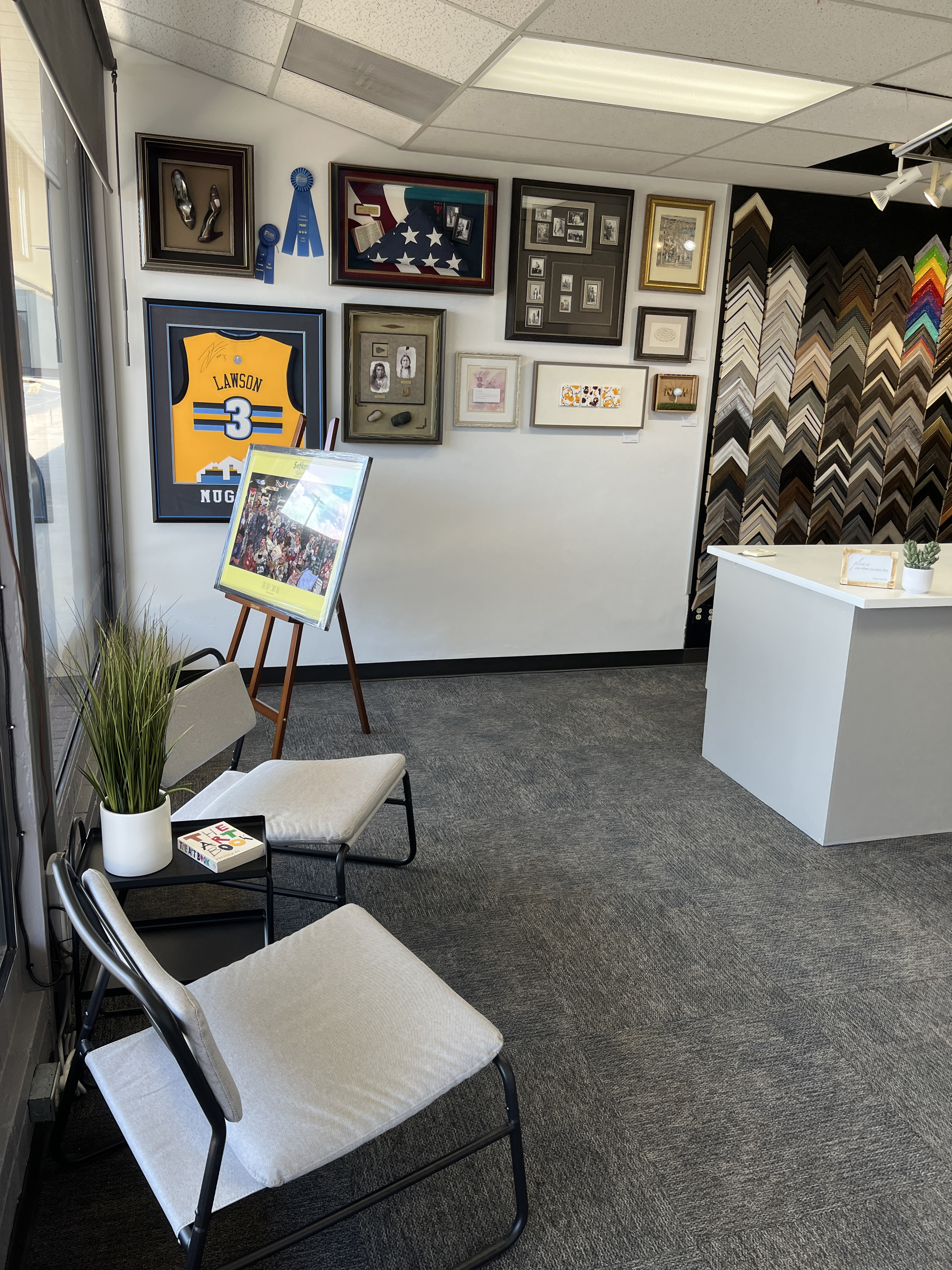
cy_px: 635
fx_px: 953
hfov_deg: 53.1
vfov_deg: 67.3
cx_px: 476
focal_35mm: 26
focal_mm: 5.1
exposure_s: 1/120
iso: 40
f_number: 1.6
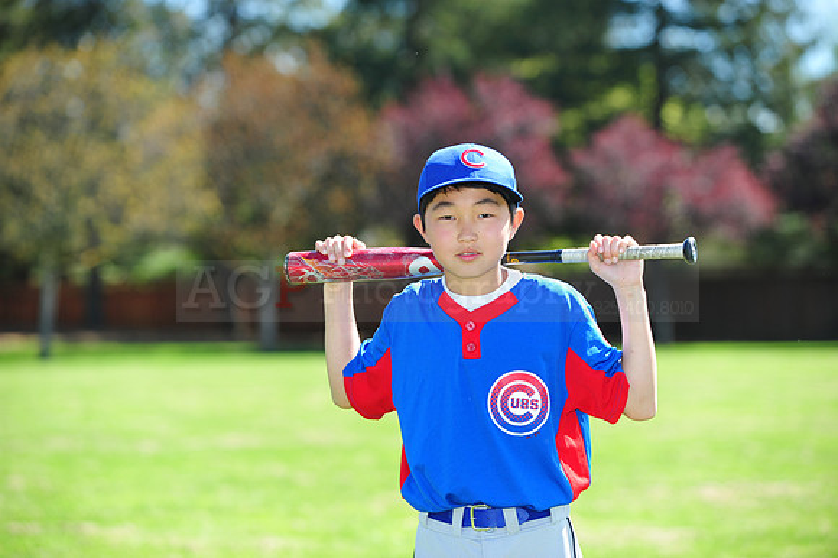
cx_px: 419
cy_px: 279
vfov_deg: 10.1
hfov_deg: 15.2
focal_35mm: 135
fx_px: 3141
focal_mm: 135
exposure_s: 1/640
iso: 250
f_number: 4.5
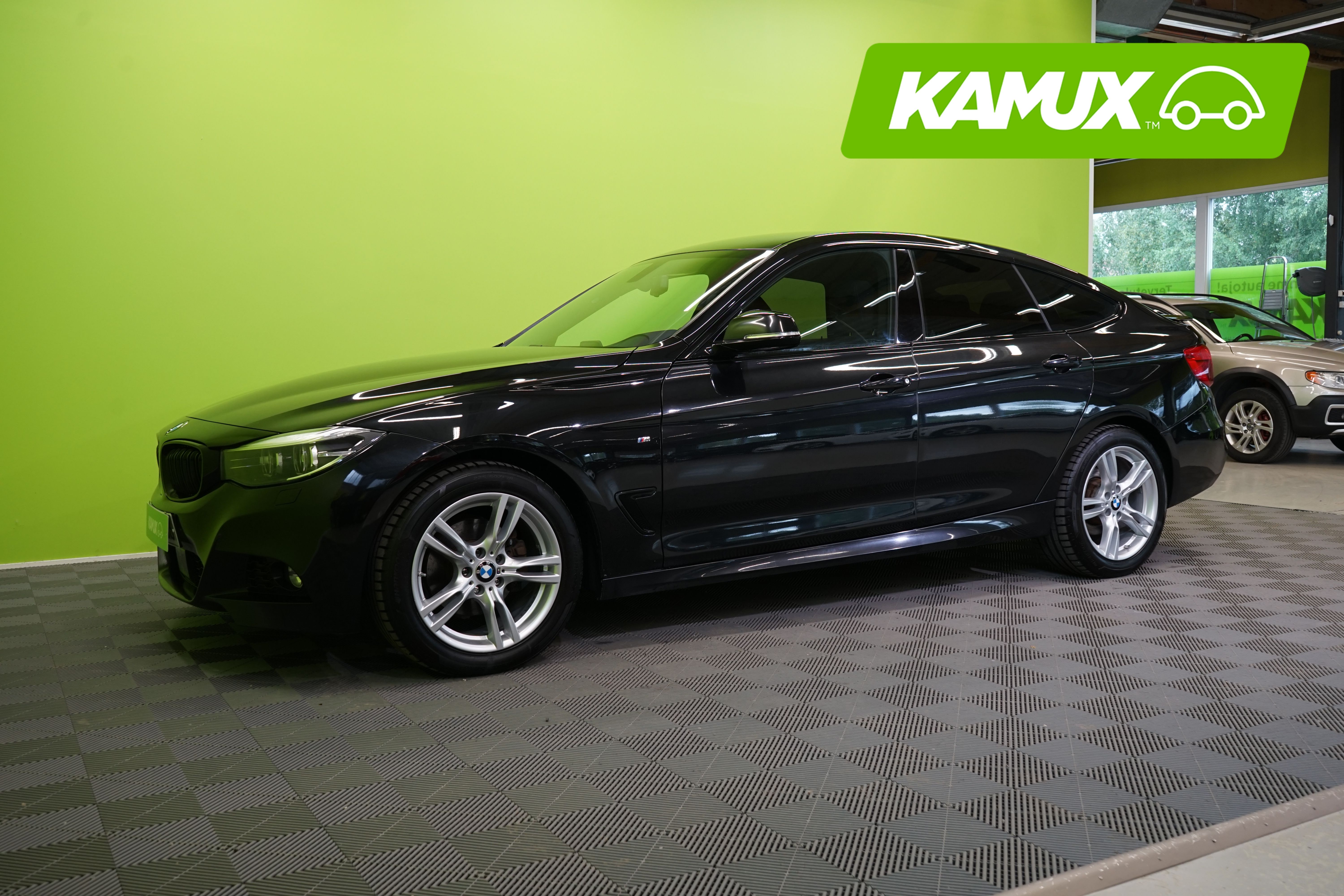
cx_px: 672
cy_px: 448
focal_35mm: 32
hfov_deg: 58.7
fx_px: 1195
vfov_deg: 41.1
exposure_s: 1/30
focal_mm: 32
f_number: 6.3
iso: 640
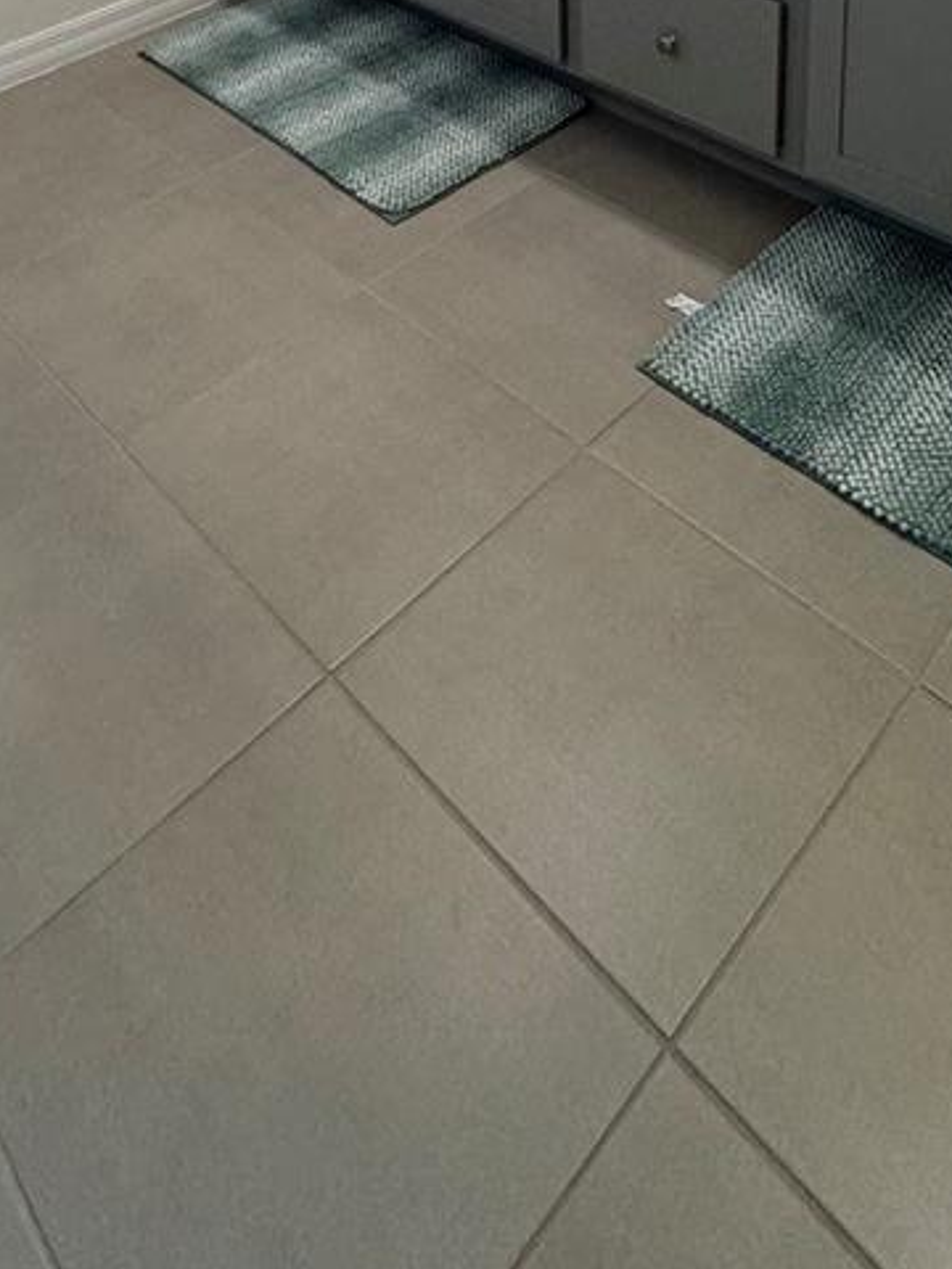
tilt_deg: -13.0
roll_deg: +3.4
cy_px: -293
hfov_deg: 40.4
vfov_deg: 37.7
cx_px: 362
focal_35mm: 35
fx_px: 1283
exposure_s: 1/120
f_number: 2.2
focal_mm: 2.22
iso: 200
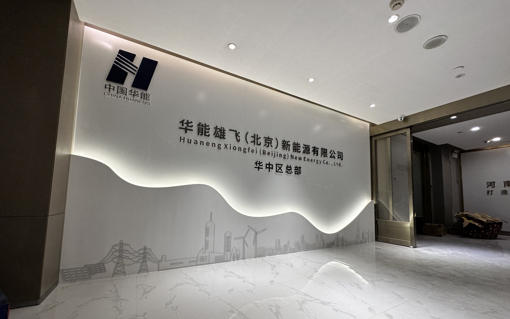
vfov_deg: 74.3
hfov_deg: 101.5
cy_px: 184
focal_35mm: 15
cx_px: 256
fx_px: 208
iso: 125
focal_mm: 2.22
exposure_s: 1/100
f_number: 2.2
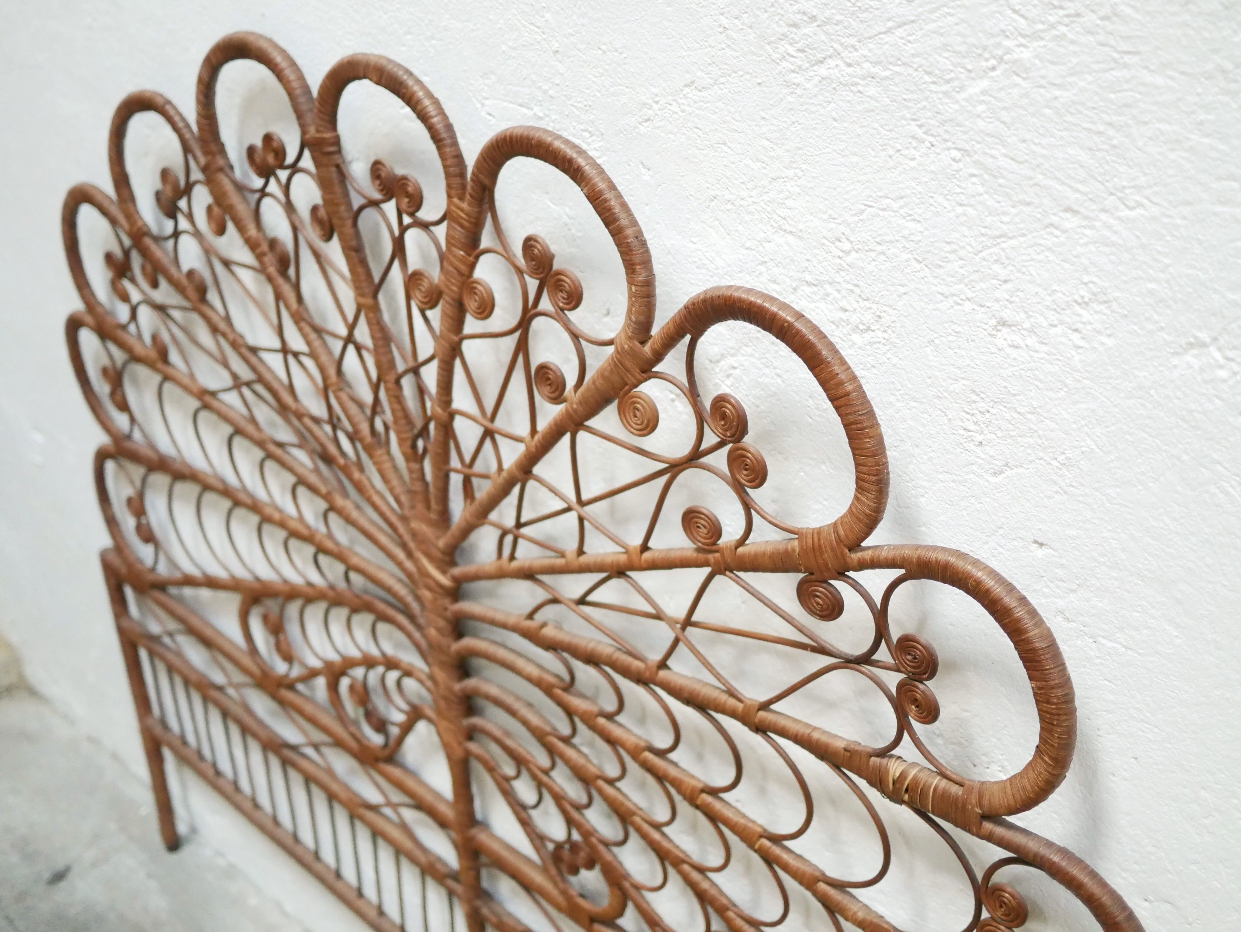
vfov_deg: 36.0
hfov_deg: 46.8
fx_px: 1435
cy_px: 466
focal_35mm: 40
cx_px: 620
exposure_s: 1/60
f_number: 1.7
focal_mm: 20
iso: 3200
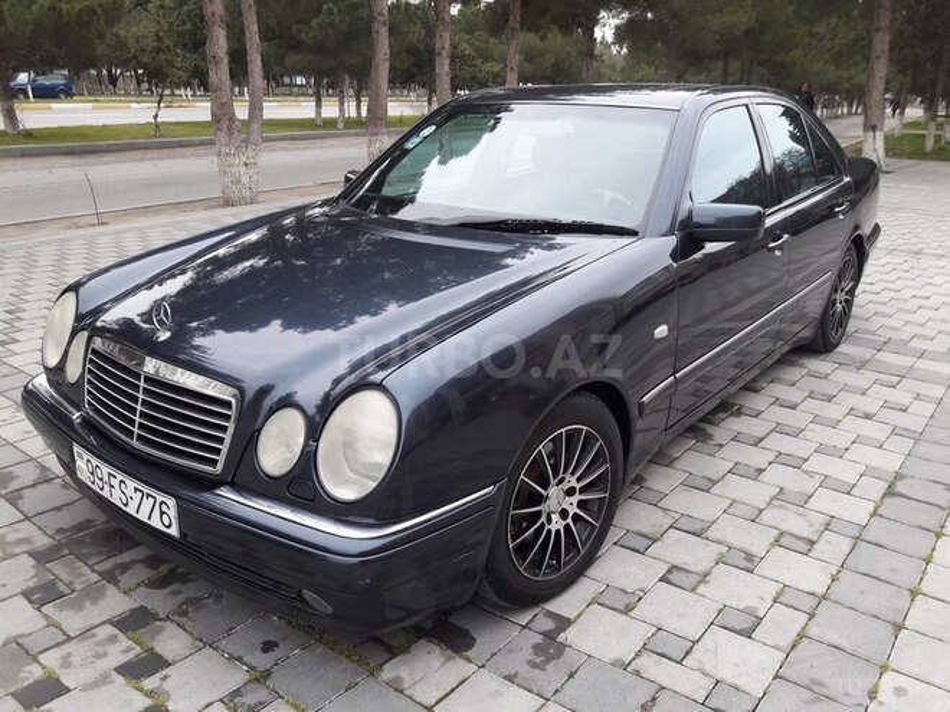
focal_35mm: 28
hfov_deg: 63.4
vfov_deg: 49.7
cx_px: 475
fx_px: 768
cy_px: 356
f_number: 1.9
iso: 40
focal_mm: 3.7
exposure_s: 1/123
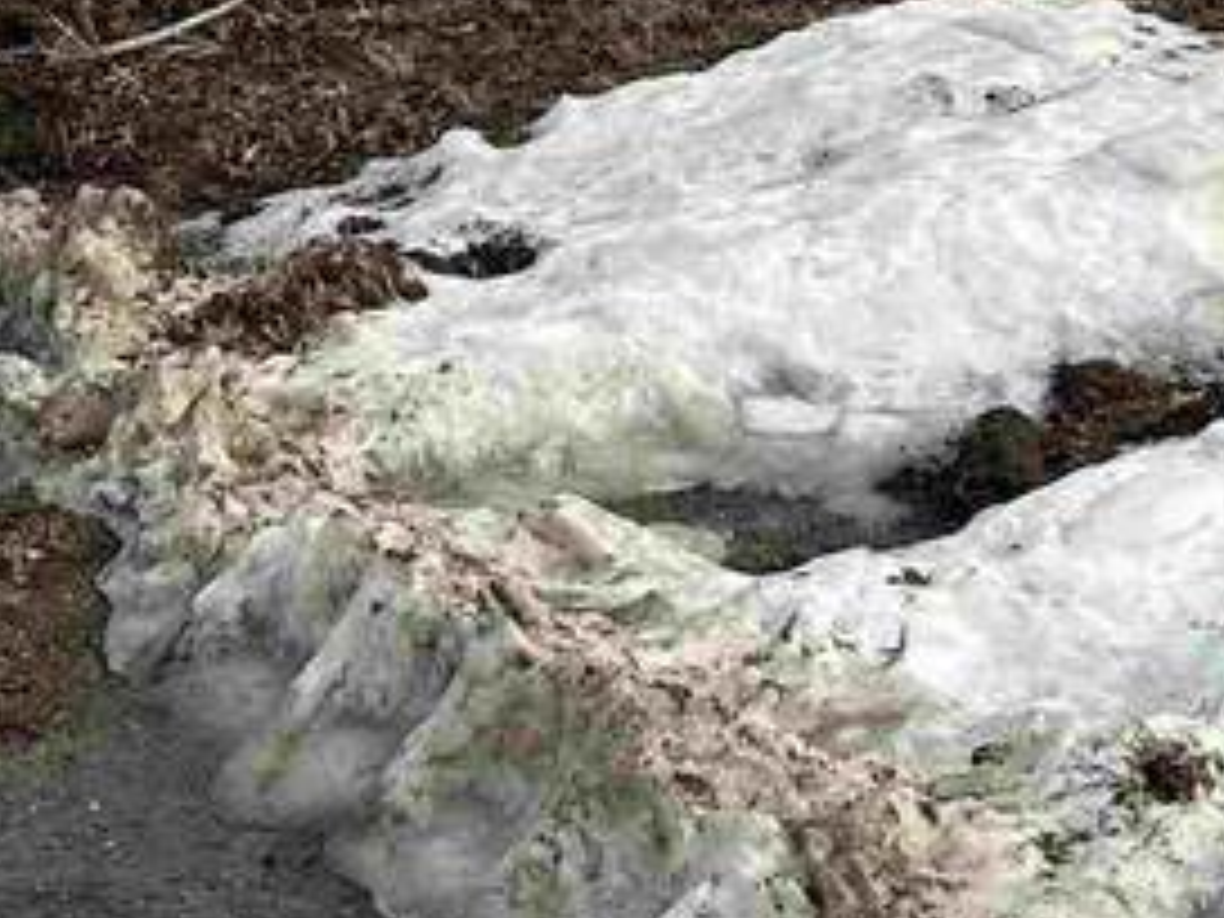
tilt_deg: -0.7
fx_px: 3996
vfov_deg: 12.3
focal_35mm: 113
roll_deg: -0.1
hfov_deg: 17.4
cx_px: 756
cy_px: -567
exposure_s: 1/3861
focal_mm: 6.86
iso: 80
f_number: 1.78
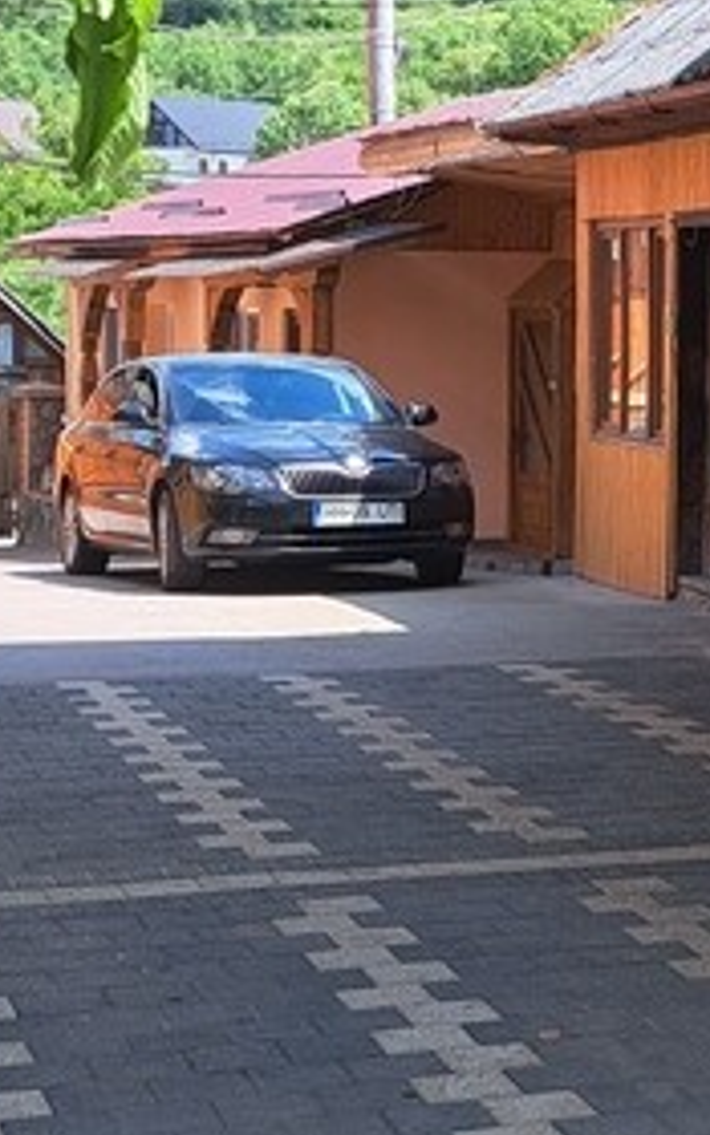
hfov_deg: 13.4
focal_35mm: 93
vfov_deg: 22.3
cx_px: 978
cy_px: 422
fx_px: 2879
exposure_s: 1/552
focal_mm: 5.23
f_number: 1.8
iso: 50
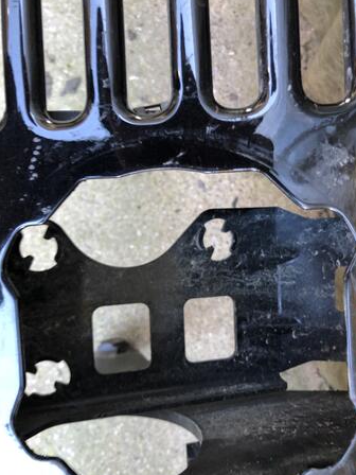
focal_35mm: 30
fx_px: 411
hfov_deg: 46.8
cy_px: 249
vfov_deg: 59.9
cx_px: 189
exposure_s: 1/15
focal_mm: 3.99
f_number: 1.8
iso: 50
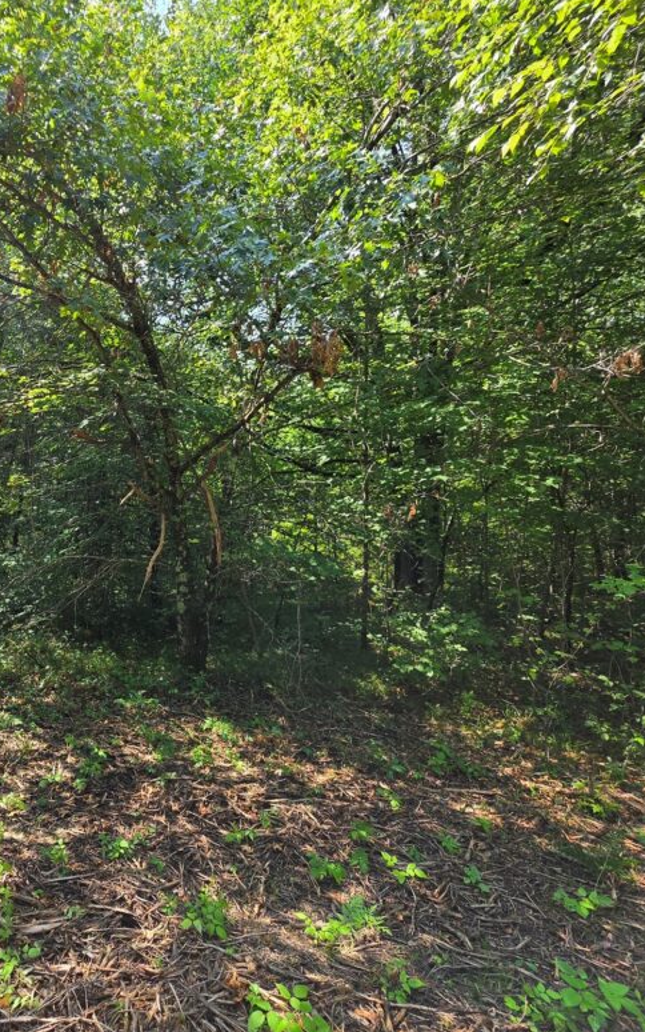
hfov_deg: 57.5
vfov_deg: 88.0
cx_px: 127
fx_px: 534
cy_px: 523
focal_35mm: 19
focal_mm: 2.2
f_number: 1.9
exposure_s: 1/266
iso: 32
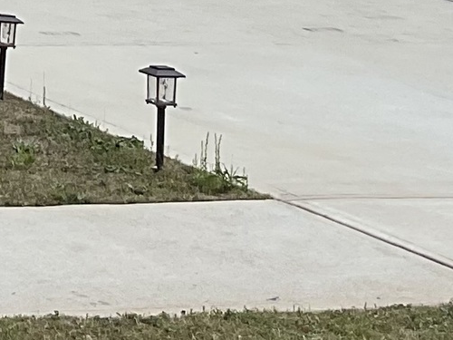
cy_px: -477
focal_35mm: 178
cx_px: -392
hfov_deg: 10.4
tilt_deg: +6.3
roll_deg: -0.1
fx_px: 2329
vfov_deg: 7.8
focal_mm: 3
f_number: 1.8
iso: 16
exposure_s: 1/2320
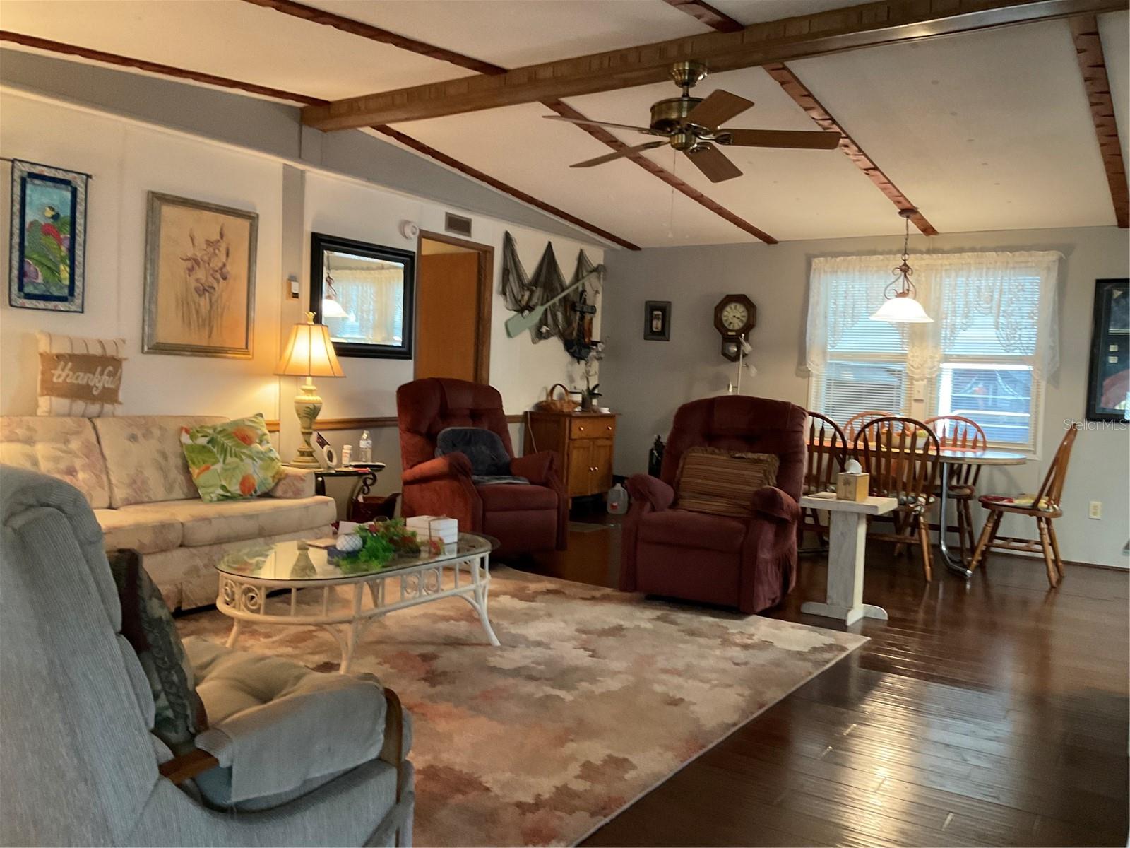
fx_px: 947
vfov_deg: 48.2
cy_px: 424
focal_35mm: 29
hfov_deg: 61.7
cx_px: 565
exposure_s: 1/40
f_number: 1.8
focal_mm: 3
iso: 250
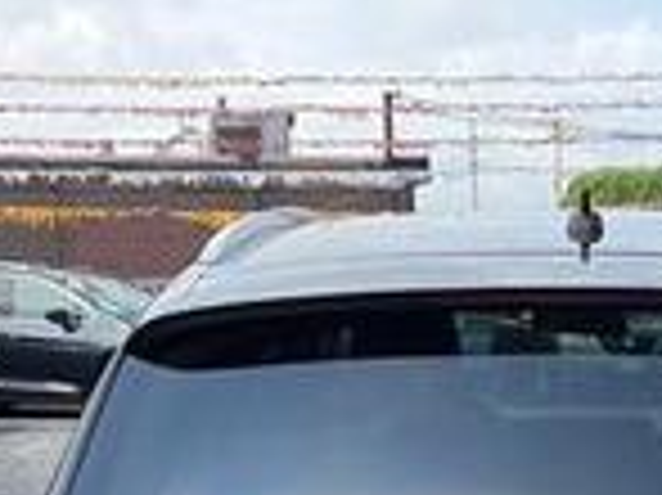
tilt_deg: -13.8
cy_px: 738
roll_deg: +1.4
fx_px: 1701
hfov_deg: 21.5
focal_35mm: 89
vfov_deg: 15.3
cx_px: 603
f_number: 1.6
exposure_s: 1/1484
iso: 64
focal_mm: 5.96
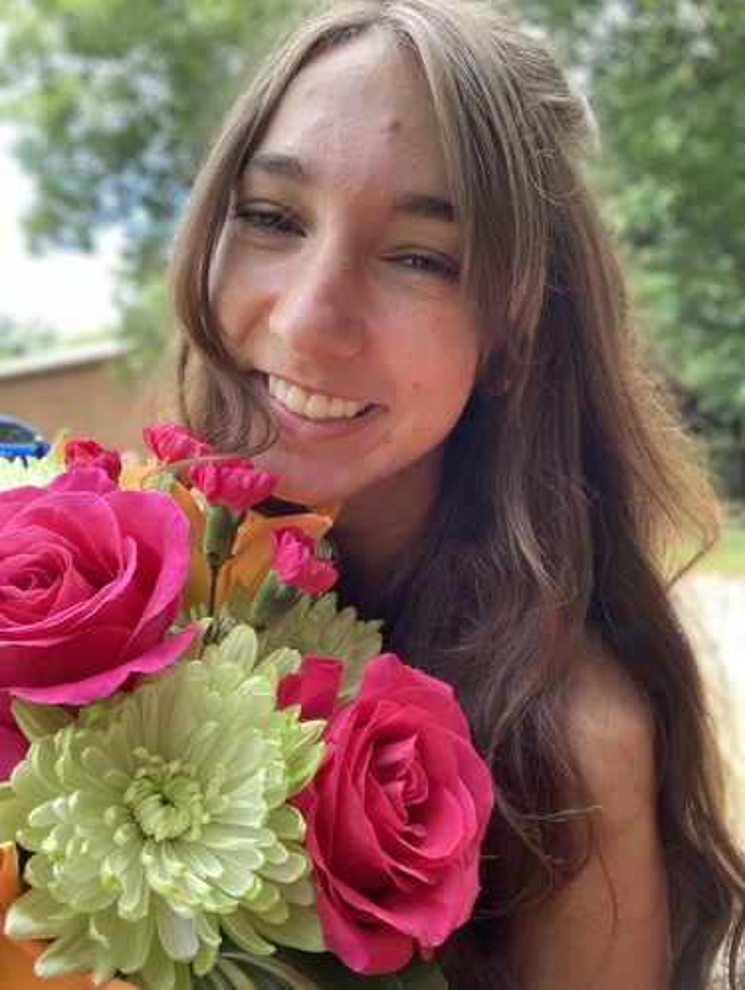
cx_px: 372
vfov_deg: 56.8
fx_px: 917
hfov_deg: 44.2
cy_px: 495
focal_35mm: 32
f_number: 2.2
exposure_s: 1/121
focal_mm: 2.87
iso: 40
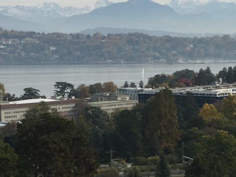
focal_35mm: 128
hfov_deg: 15.3
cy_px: 179
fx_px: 873
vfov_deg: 11.5
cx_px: 174
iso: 32
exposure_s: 1/1721
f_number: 2.2
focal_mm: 4.15
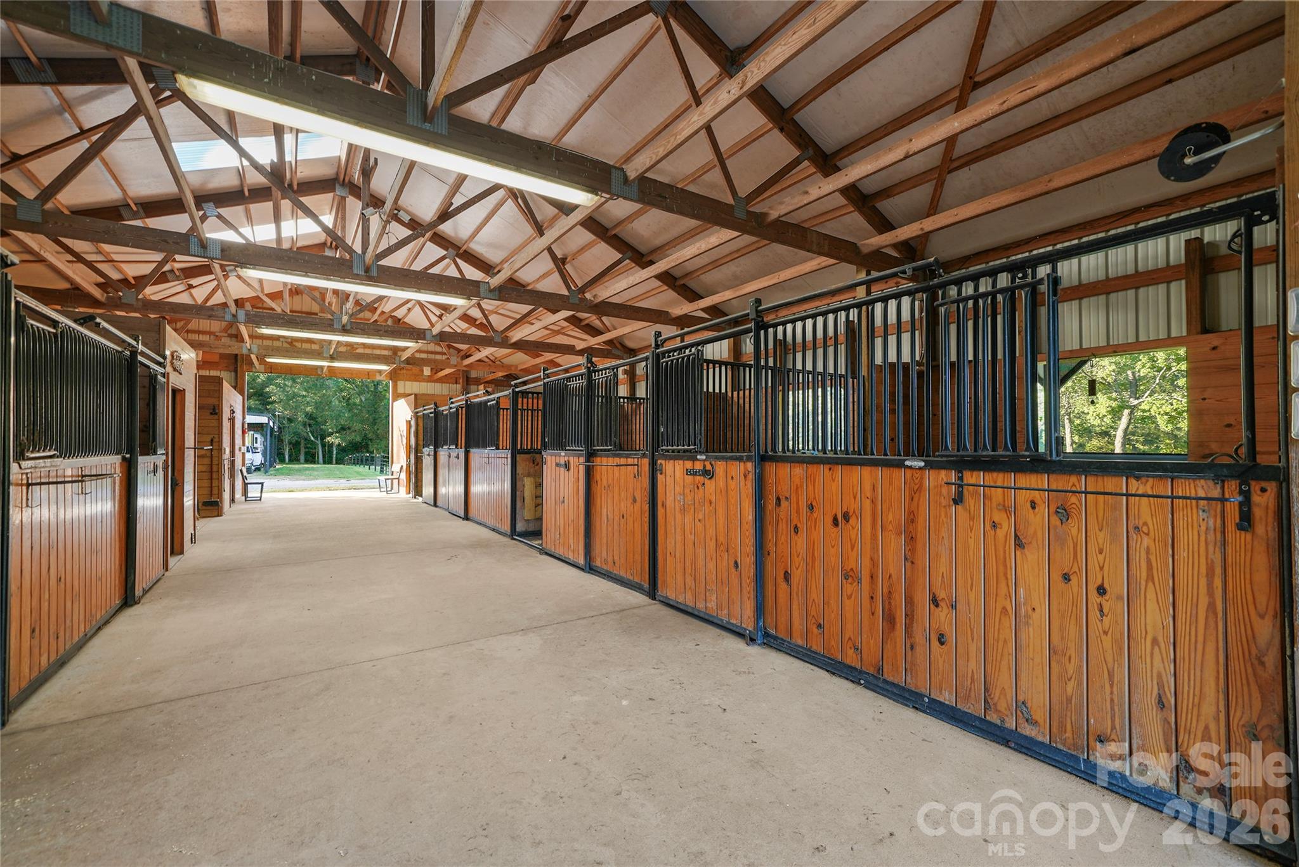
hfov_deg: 104.2
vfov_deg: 81.3
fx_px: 505
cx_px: 650
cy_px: 434
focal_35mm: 14
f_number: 5.6
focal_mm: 14
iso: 160
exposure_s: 1/8
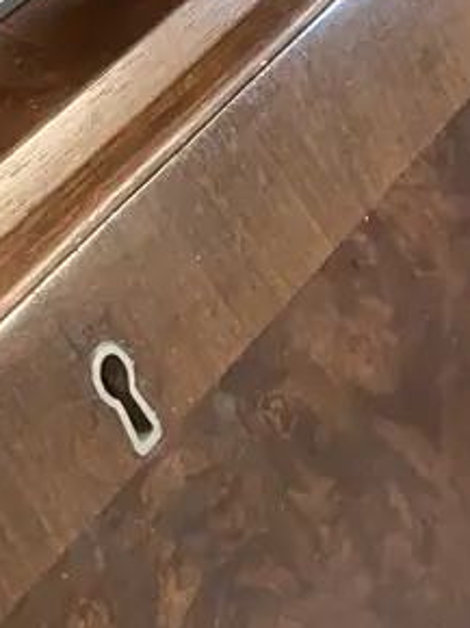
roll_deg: +0.4
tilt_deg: -32.5
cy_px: -95
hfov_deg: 13.6
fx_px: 1795
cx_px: -334
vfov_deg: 18.9
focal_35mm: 99
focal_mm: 3.99
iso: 250
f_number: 1.8
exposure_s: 1/33
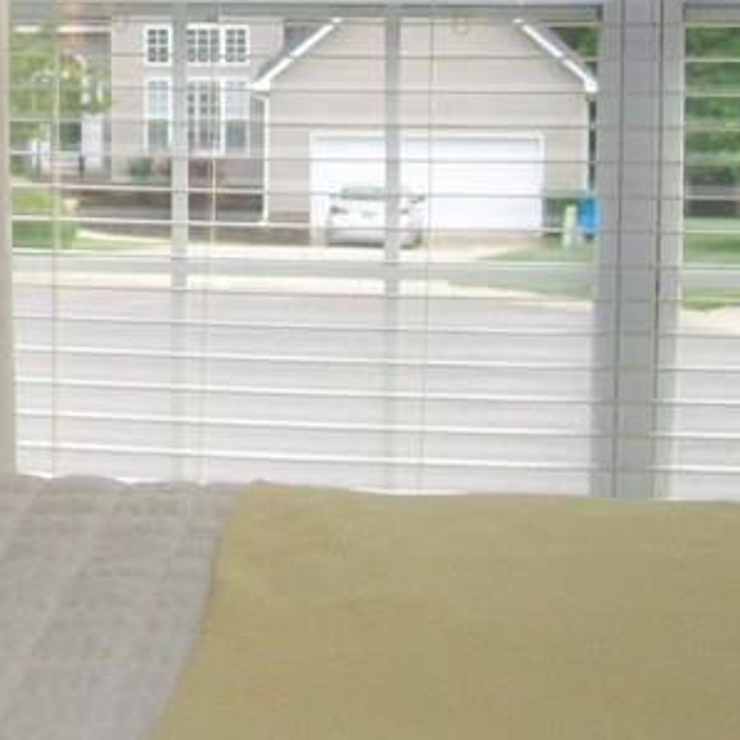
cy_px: 42
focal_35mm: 109
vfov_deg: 15.7
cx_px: -186
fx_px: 2636
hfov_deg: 15.3
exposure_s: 1/60
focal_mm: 6
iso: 64
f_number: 2.7
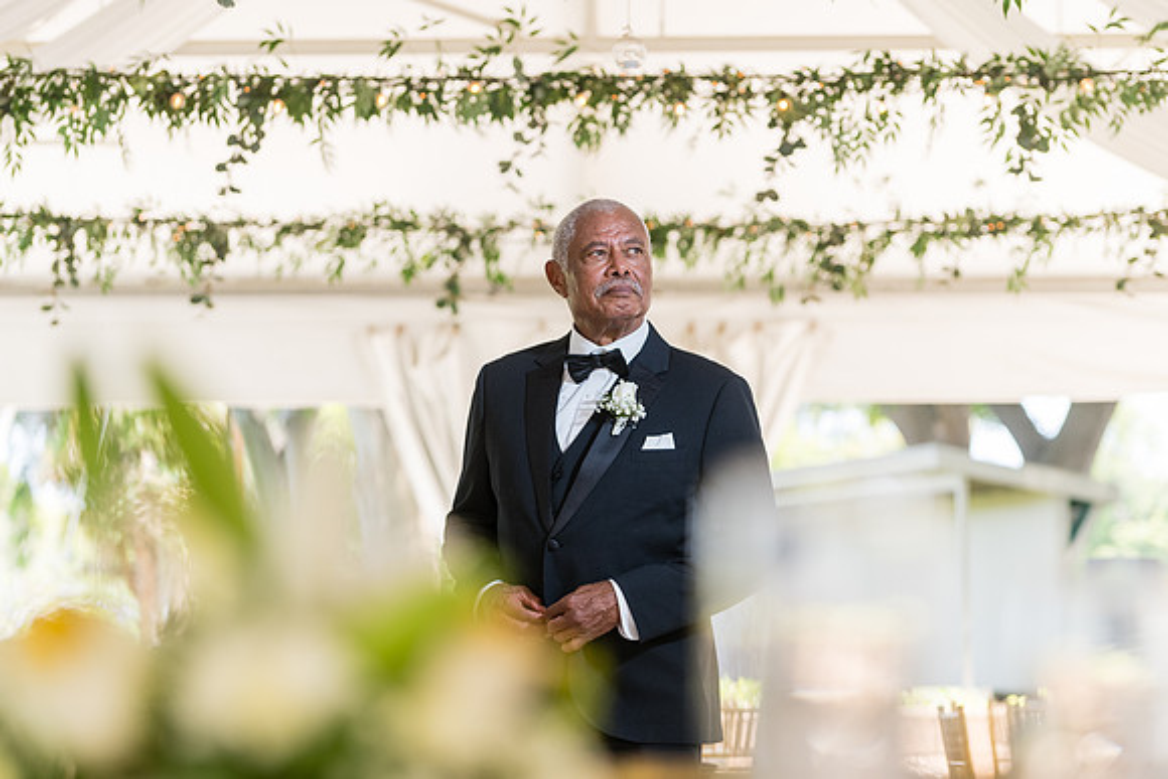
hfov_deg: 16.8
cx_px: 584
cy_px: 390
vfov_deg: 11.2
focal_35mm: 122
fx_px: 3959
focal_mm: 122
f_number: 4
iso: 400
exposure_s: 1/250
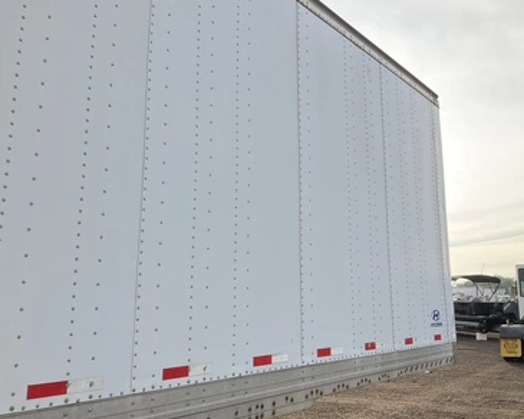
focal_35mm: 31
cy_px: 212
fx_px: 481
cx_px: 279
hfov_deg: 57.1
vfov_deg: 47.1
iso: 25
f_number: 1.8
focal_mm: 3
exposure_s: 1/1144
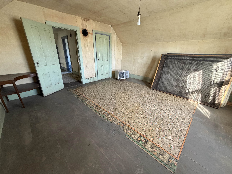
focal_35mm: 14
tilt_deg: -19.9
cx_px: 116
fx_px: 94
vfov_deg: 85.7
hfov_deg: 102.1
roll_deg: +0.0
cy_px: 87
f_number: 2.2
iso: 320
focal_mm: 2.22
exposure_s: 1/63
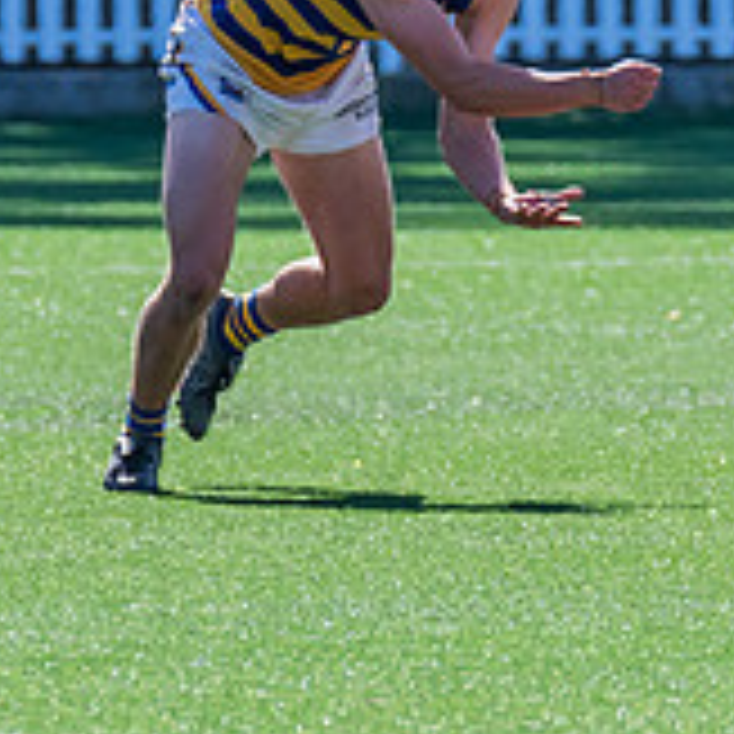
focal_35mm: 1514
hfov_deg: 1.2
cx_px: 342
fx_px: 36320
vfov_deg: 1.2
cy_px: 126
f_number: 10
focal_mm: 440
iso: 800
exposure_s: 1/1250
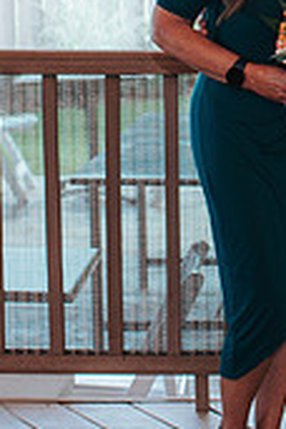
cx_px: 369
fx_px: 1775
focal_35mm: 149
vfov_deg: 13.5
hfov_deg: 9.1
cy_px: -32
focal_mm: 35
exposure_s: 1/200
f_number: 3.2
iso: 250
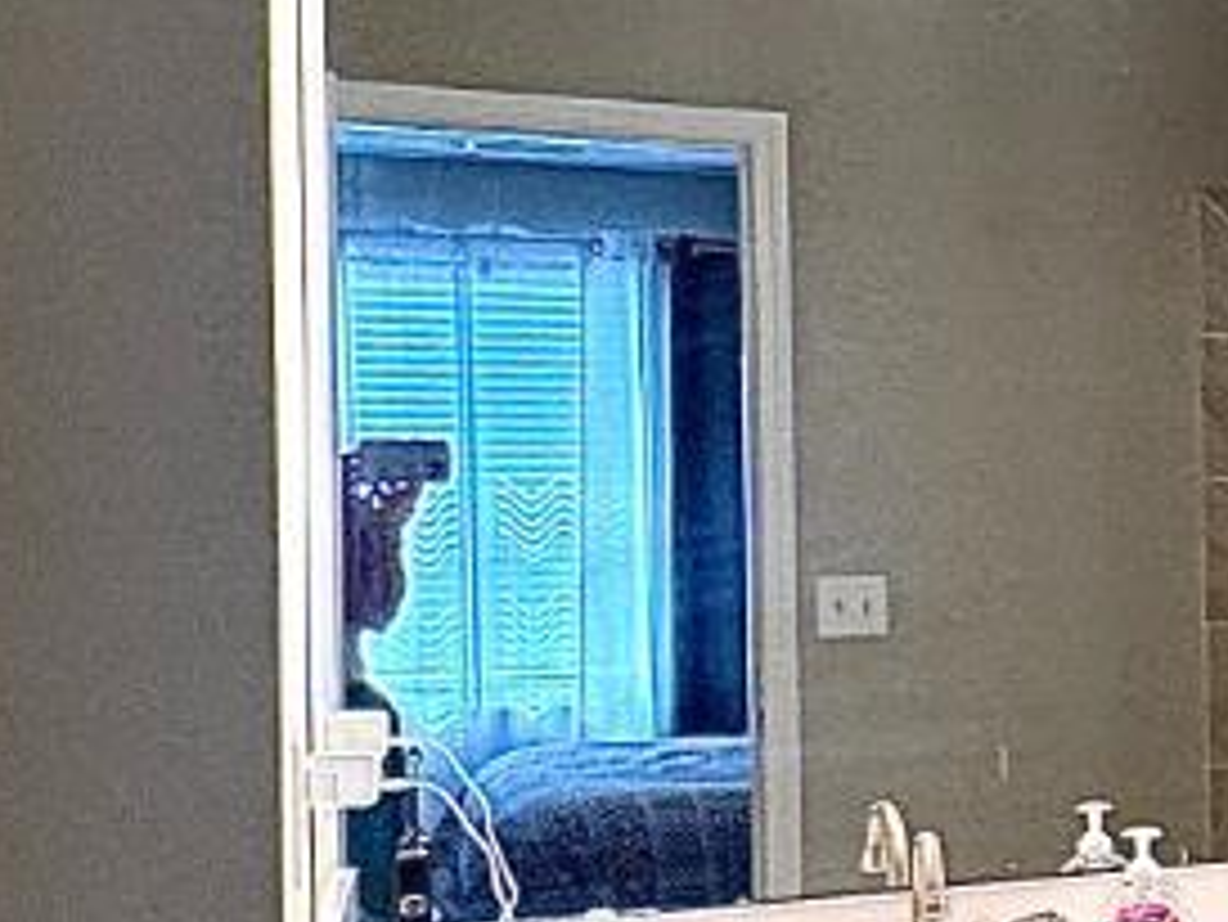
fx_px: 2733
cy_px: 474
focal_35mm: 77
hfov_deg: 17.4
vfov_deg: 19.2
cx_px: 2523
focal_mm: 2.22
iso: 160
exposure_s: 1/120
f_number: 2.2
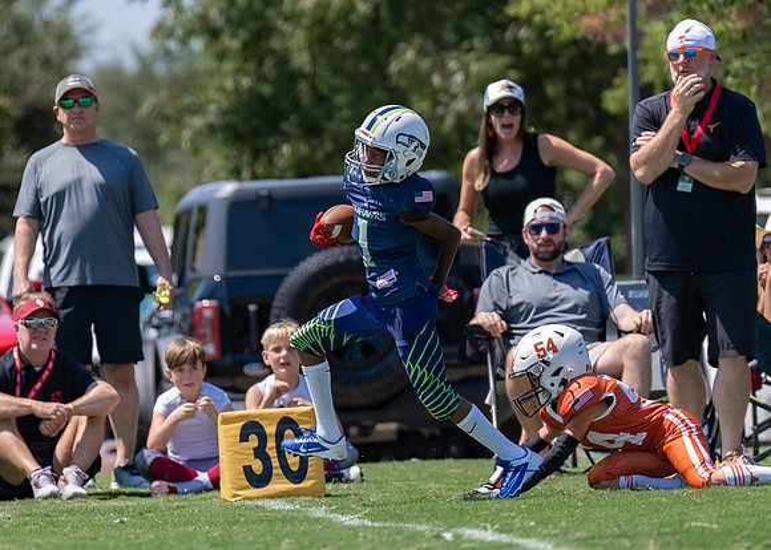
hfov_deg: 3.4
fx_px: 12873
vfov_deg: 2.4
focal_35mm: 588
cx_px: 292
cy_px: 191
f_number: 2.8
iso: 100
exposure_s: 1/1600
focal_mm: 200
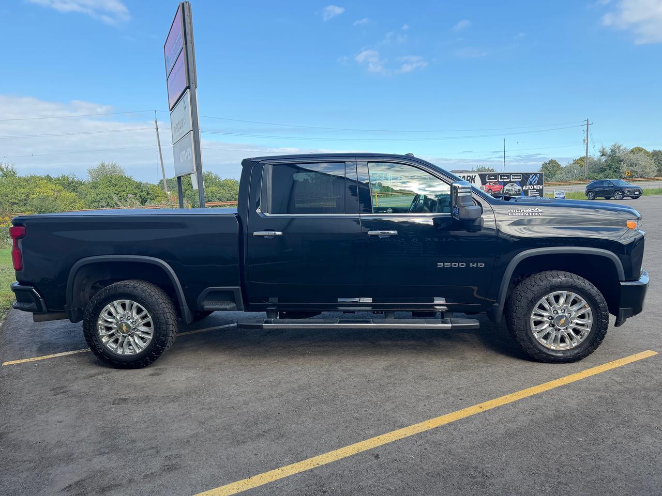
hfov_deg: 71.6
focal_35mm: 24
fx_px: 459
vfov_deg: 56.8
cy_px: 248
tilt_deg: -7.2
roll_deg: +2.9
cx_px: 331
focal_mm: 6.76
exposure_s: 1/637
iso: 100
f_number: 1.78
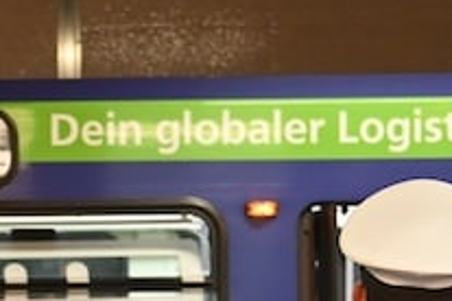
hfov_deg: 11.6
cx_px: -87
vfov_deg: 7.8
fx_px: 2172
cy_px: 474
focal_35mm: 173
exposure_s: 1/100
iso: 2500
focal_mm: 35
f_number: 2.8
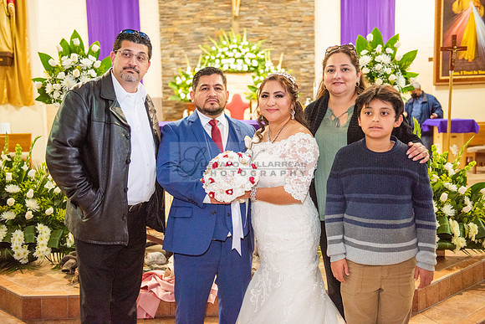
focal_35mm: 42
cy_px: 162
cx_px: 242
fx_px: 566
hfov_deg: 46.4
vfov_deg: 31.9
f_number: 2.8
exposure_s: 1/160
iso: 2000
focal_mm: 42
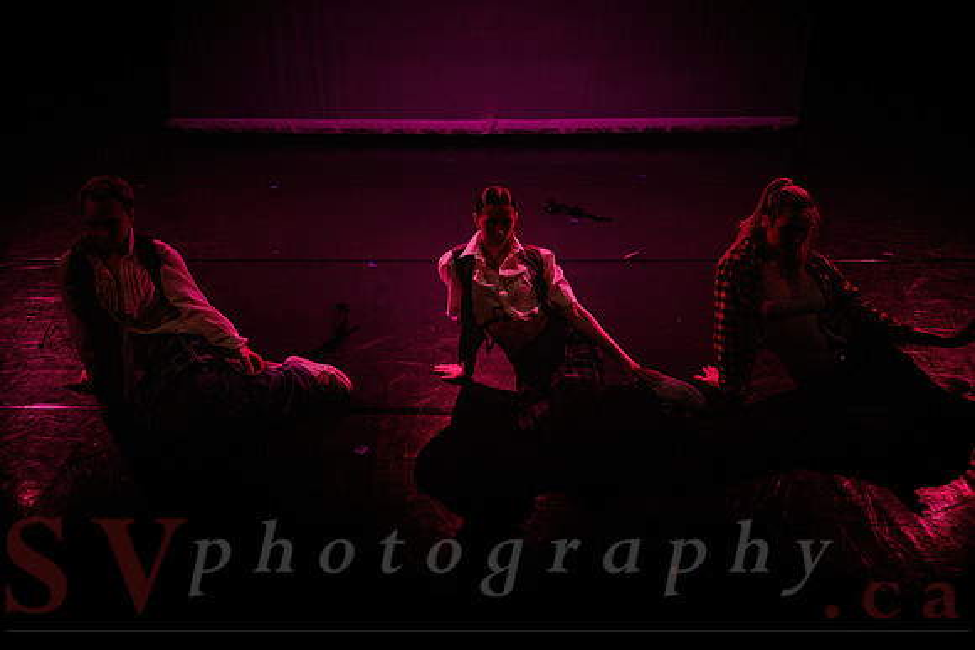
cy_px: 277
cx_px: 414
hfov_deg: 65.7
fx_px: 750
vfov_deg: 46.7
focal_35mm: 28
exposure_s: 1/300
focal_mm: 24
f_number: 2.8
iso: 2500
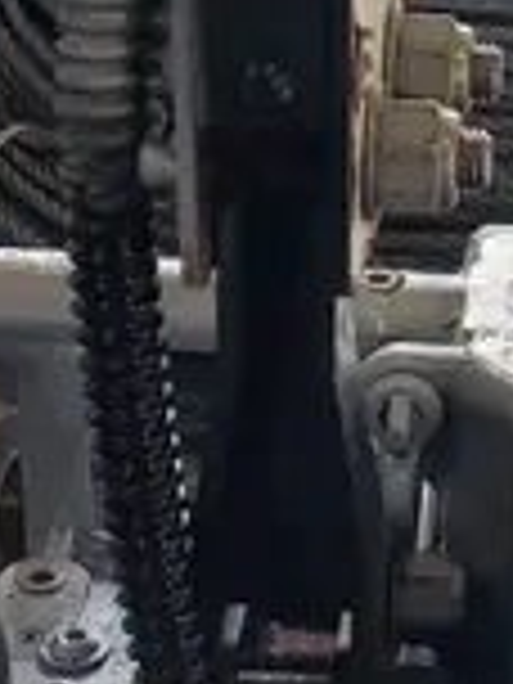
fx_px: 2470
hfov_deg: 11.5
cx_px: 680
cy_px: 340
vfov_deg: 15.8
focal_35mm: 125
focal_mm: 5.4
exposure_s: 1/249
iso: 40
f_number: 1.8
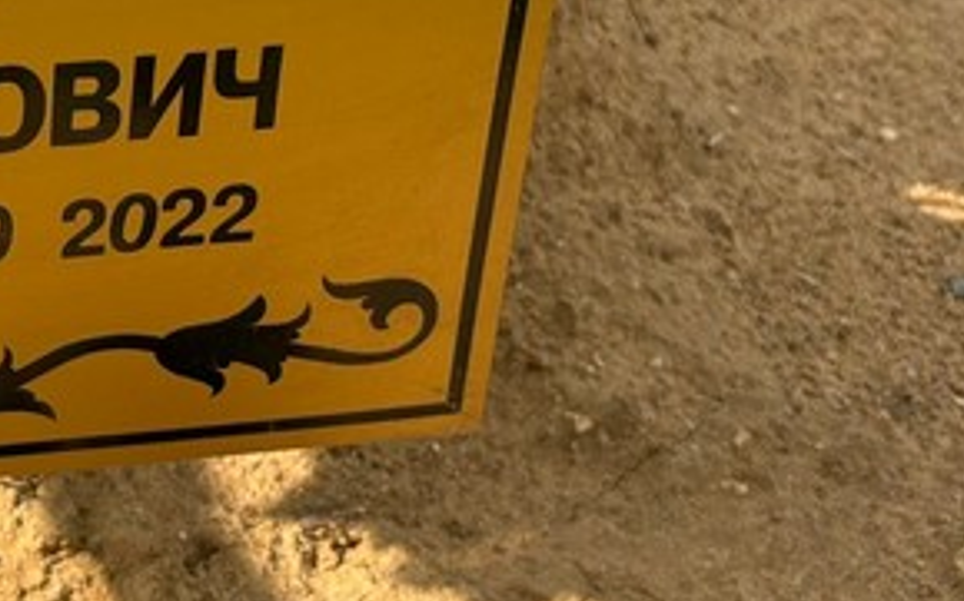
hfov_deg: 25.3
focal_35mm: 76
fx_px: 1996
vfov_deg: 17.0
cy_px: 136
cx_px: -90
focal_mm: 5.96
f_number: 1.6
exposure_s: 1/1328
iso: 50
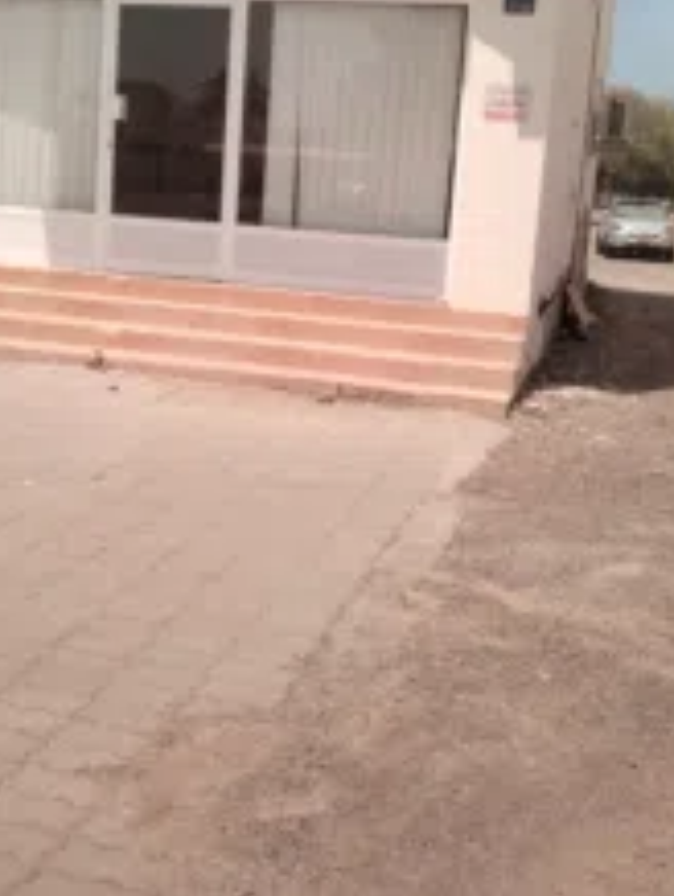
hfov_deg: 32.9
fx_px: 1140
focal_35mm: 44
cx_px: 329
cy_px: 308
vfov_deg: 42.4
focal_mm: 5.25
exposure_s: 1/100
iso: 263
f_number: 1.75
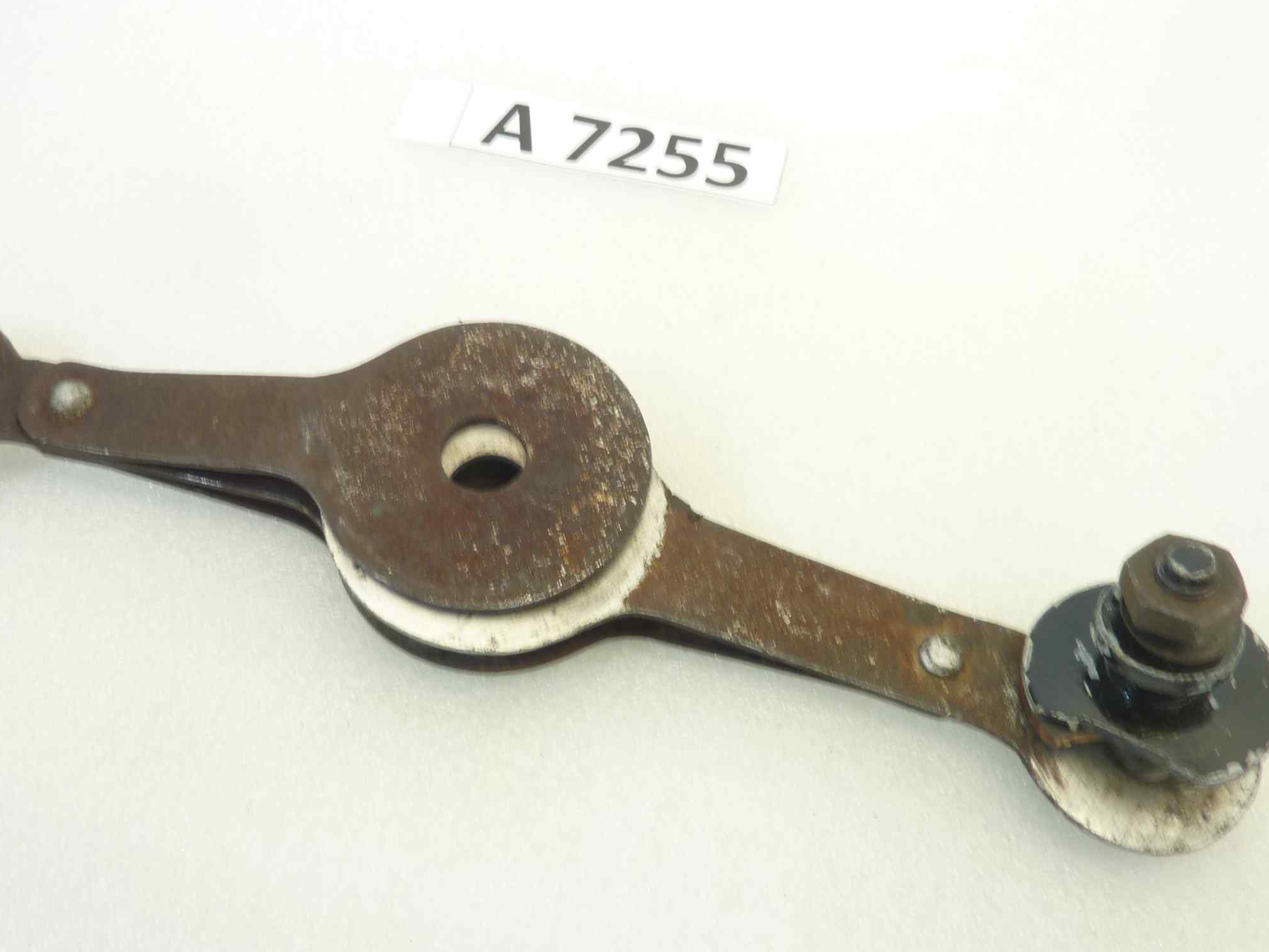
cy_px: 497
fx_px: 1173
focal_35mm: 32
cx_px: 571
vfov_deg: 44.1
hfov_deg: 56.7
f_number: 3.3
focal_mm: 4.1
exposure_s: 1/20
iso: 80
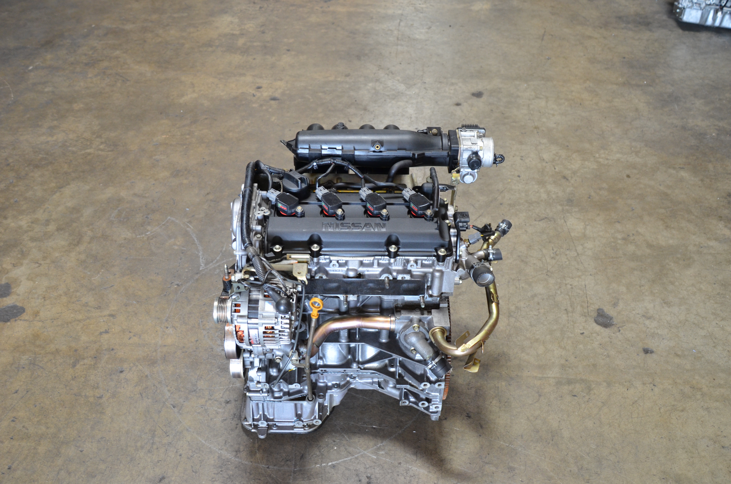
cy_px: 242
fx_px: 729
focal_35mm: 36
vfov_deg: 36.7
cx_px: 366
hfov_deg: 53.2
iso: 640
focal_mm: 24
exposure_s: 1/60
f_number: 4
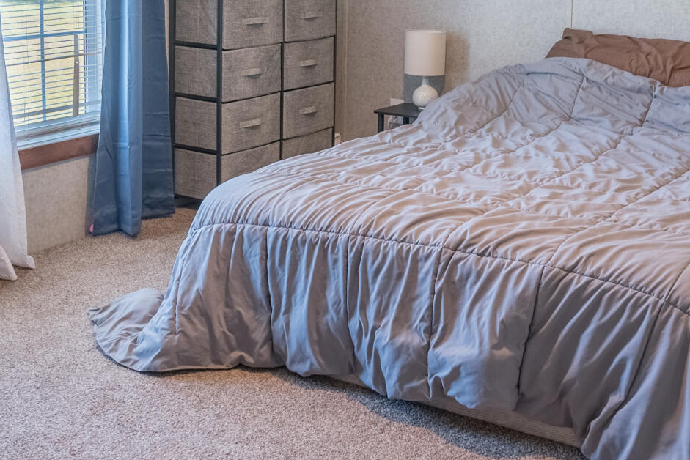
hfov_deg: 38.7
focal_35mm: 51
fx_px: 978
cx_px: 414
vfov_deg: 25.6
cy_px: 40
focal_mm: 16
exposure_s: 1/400
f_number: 4
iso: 320
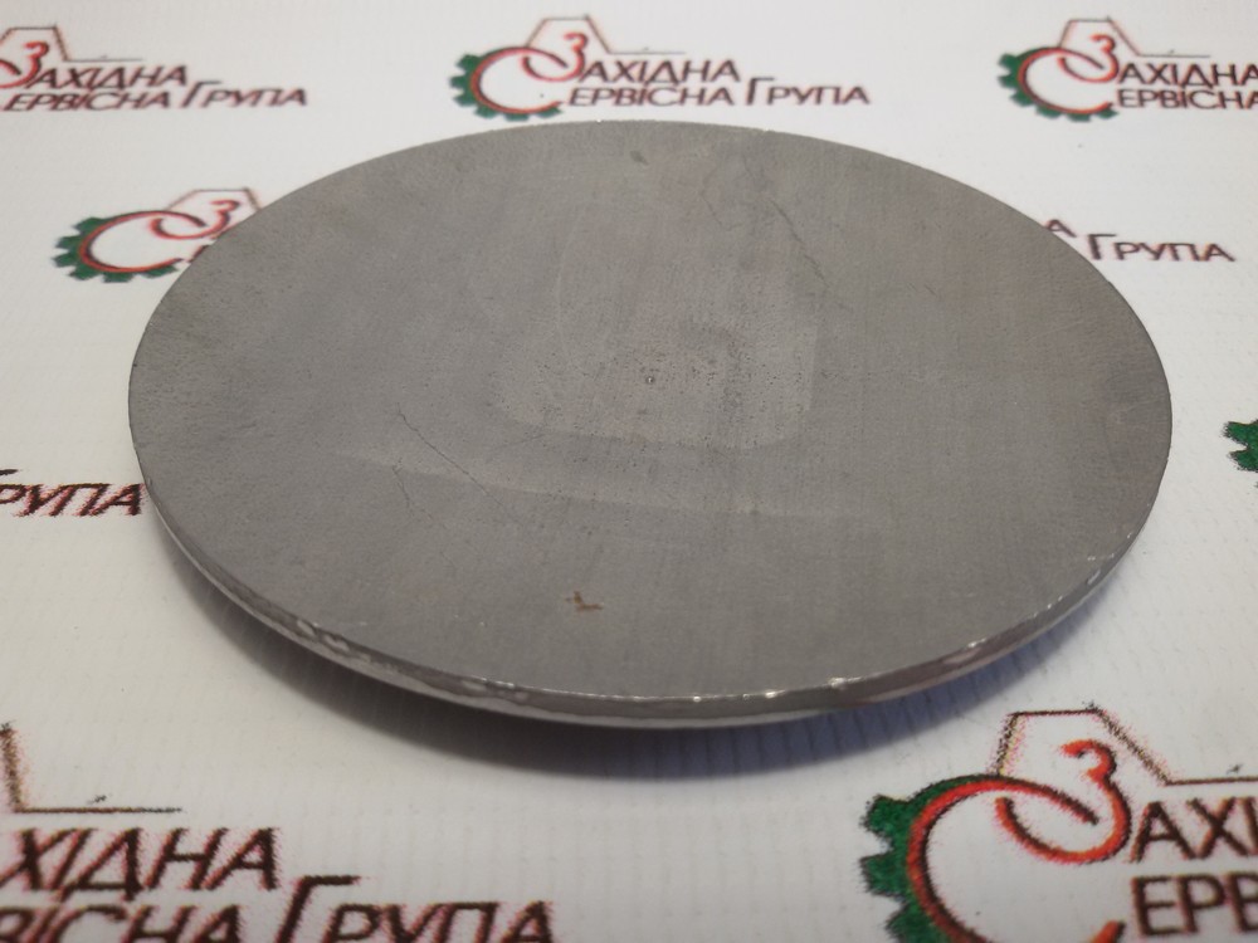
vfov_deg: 45.4
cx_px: 629
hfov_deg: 58.4
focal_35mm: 31
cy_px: 472
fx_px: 1127
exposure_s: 1/50
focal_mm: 2.93
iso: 40
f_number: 2.4
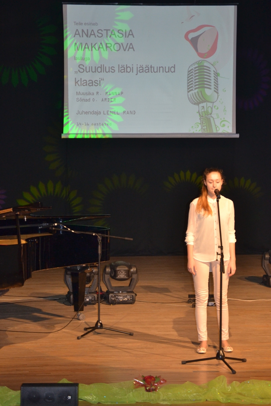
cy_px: 203
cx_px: 136
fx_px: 1321
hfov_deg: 11.7
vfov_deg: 17.5
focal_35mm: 117
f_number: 4.5
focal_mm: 78
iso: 800
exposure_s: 1/60
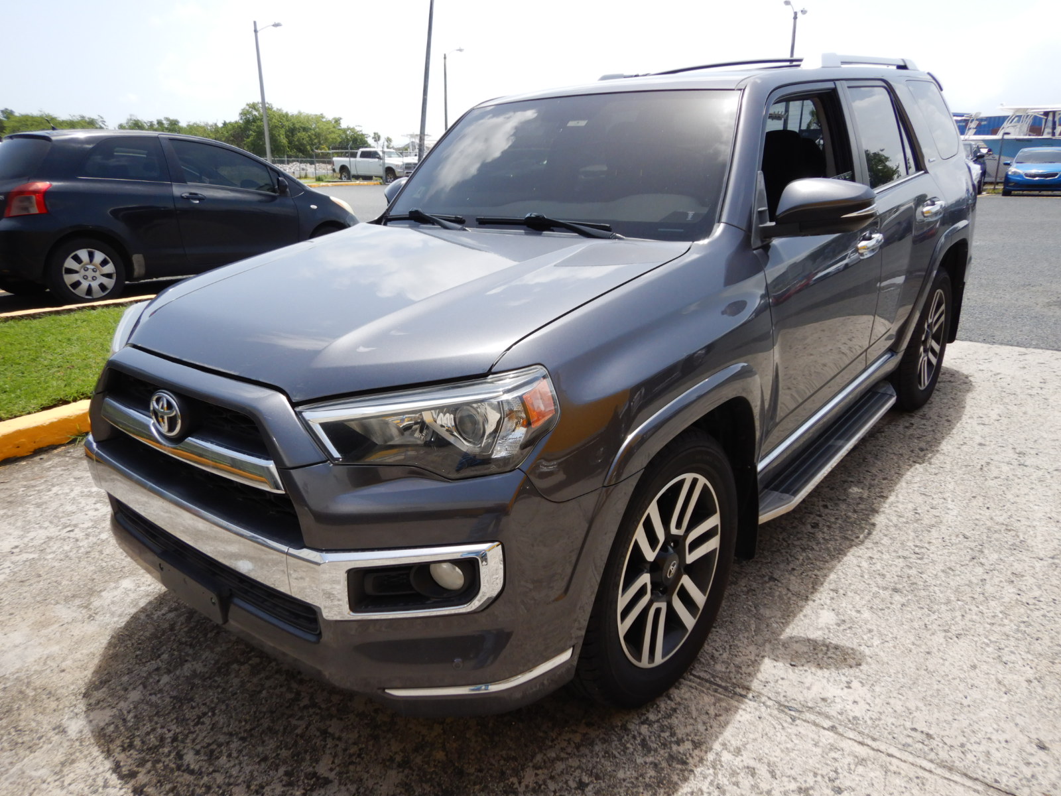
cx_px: 530
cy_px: 398
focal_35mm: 24
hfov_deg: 71.6
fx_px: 736
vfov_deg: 56.8
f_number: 2.8
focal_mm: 4.3
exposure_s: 1/1250
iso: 125
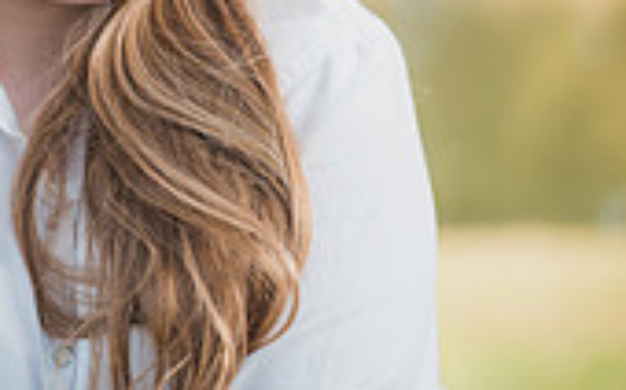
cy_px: 48
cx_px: 92
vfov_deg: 9.7
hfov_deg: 15.4
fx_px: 2302
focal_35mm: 135
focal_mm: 50
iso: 250
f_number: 1.4
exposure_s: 1/2000
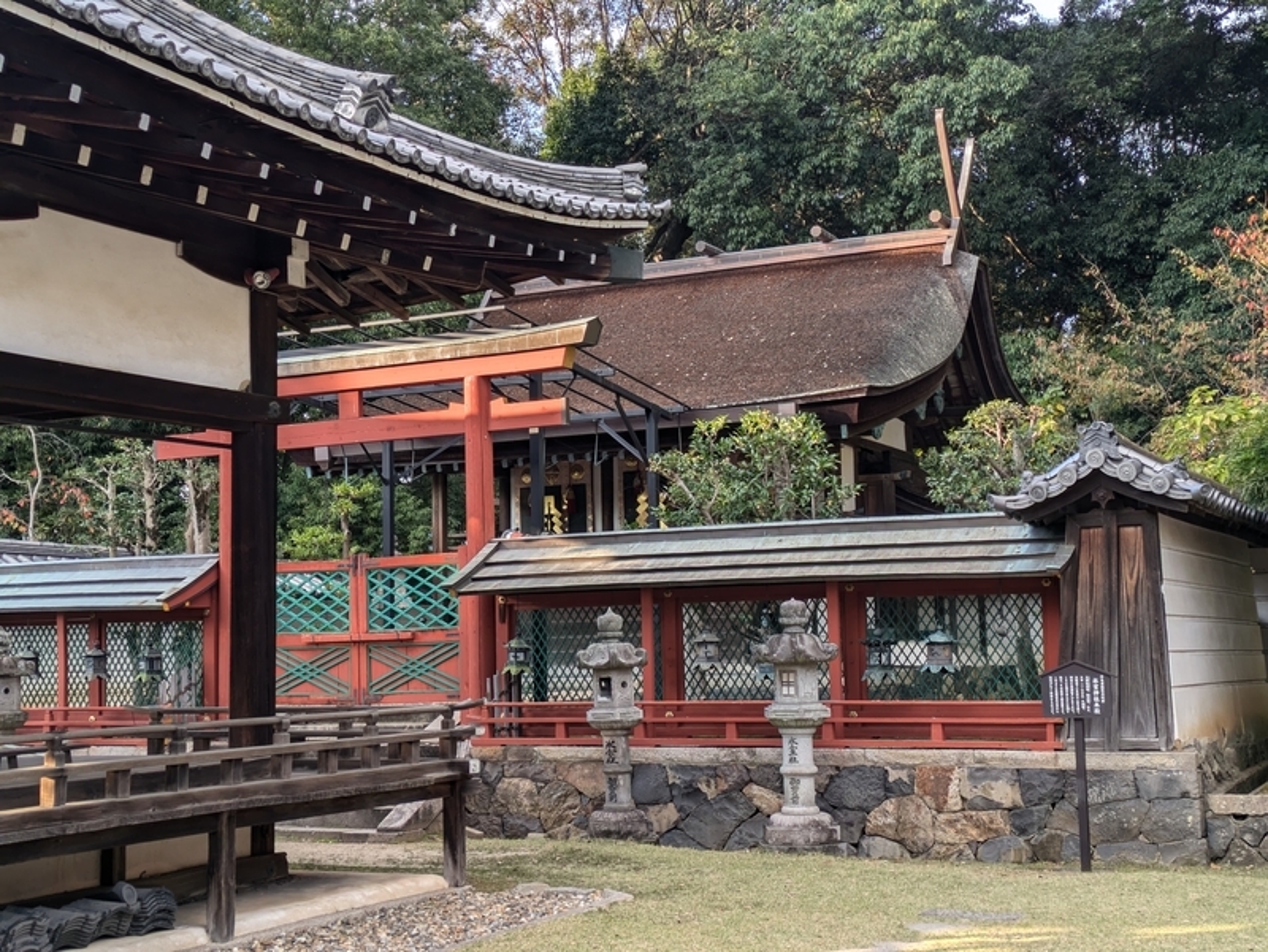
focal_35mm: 51
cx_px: 634
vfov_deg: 28.6
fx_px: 1869
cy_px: 476
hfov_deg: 37.5
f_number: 1.89
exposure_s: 1/244
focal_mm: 5.43
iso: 49
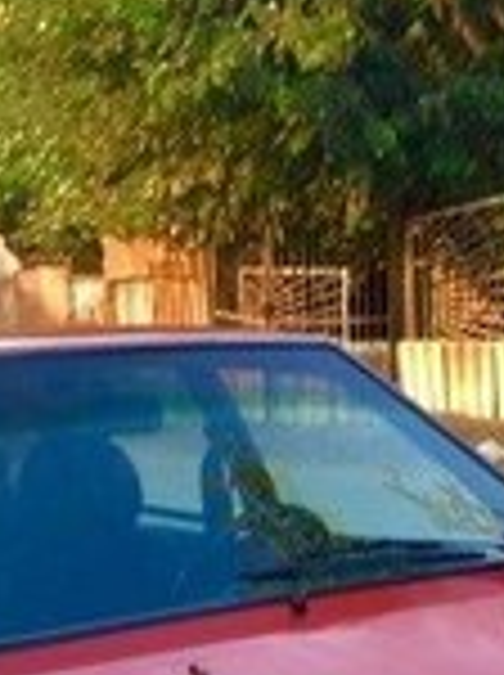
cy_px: 788
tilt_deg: -18.7
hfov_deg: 15.3
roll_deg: +1.2
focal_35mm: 96
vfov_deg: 19.4
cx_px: 320
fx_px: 1869
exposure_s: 1/104
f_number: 2.2
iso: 32
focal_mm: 4.15
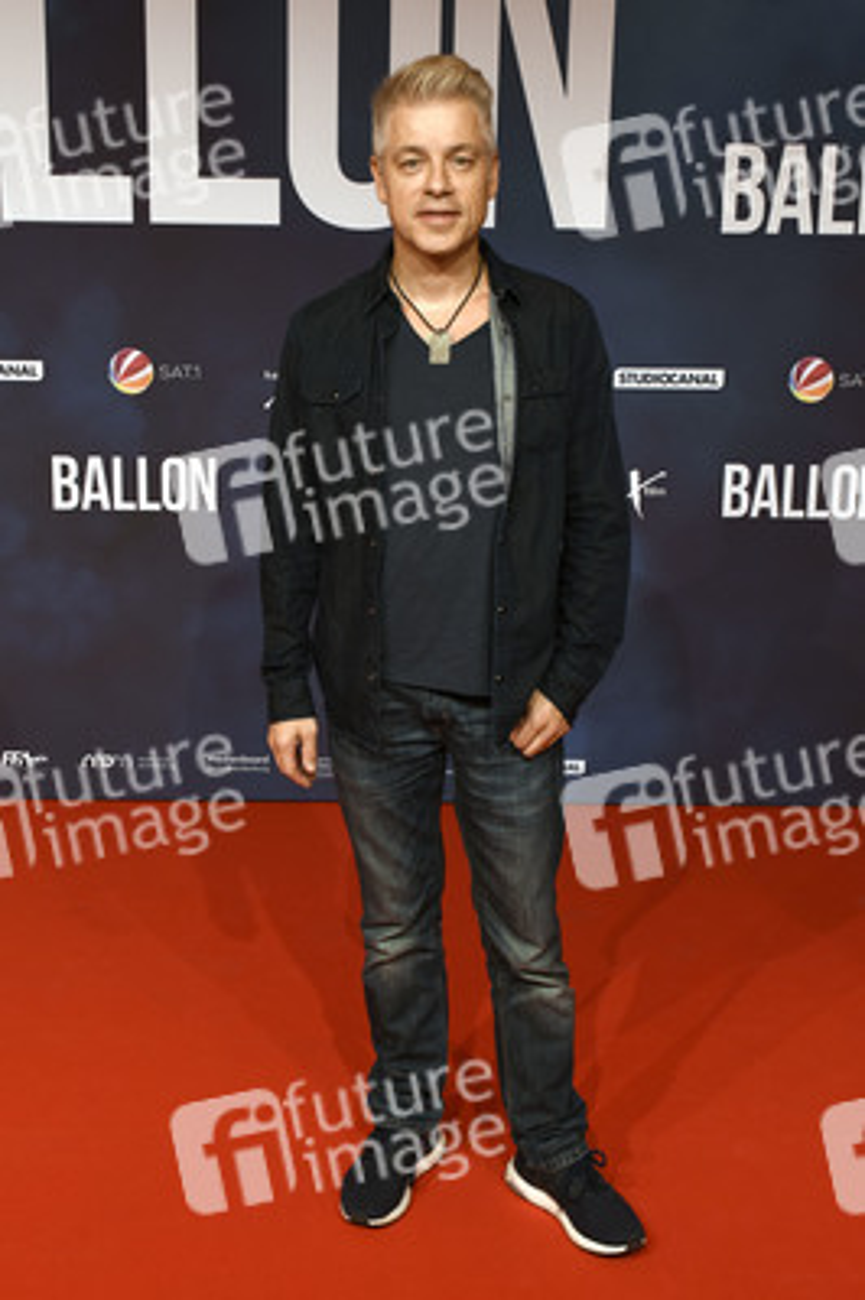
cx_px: 432
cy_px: 650
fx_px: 1408
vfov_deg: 49.6
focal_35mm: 39
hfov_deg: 34.2
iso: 500
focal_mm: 26
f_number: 6.3
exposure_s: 1/100
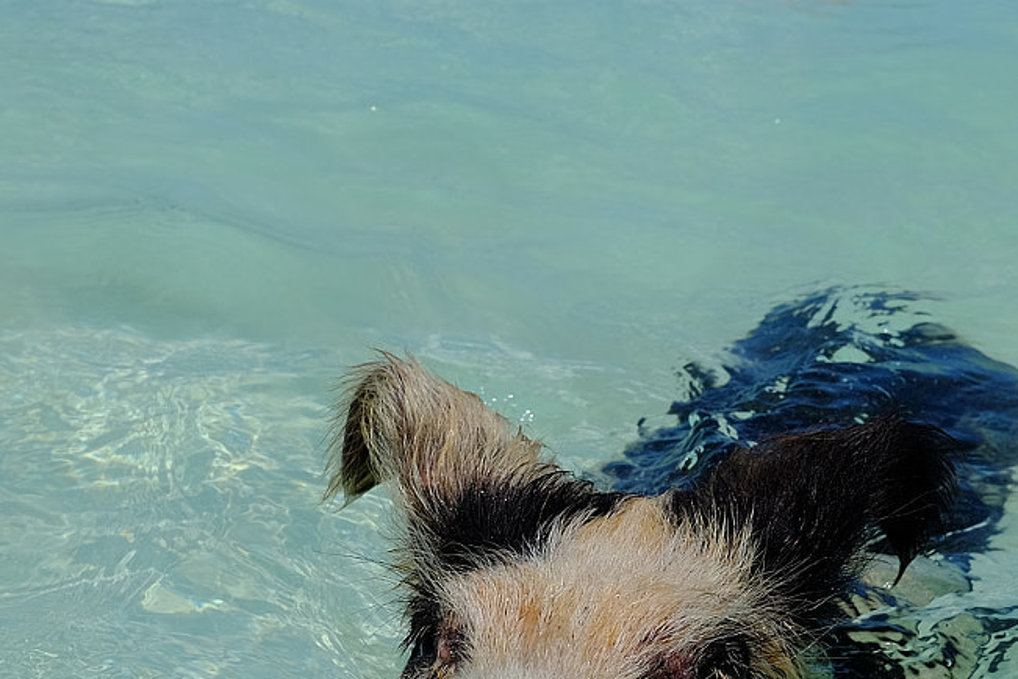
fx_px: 2432
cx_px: 701
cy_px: 646
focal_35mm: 86
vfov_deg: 15.6
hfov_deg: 23.5
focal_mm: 23
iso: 200
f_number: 8
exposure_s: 1/1100
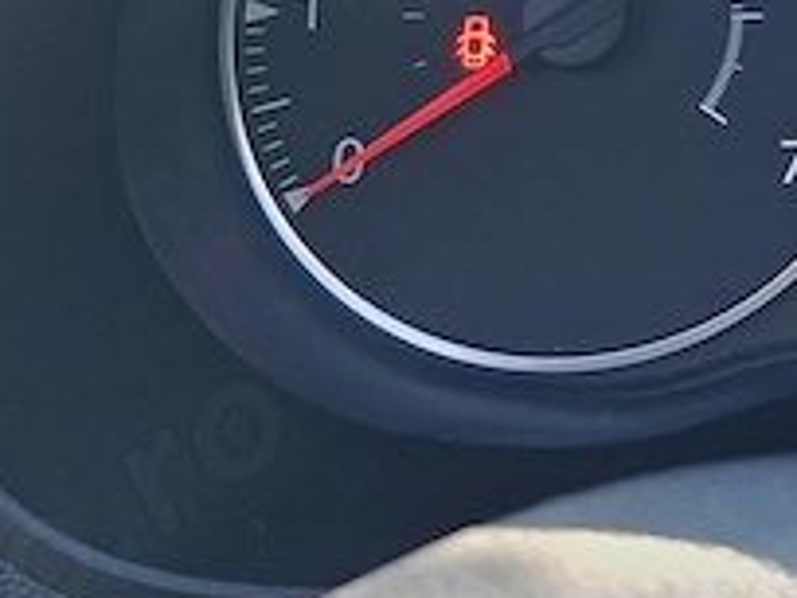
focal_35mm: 113
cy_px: -231
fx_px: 2602
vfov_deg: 12.6
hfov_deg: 15.9
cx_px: 1227
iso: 64
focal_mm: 5.54
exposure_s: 1/100
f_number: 1.8
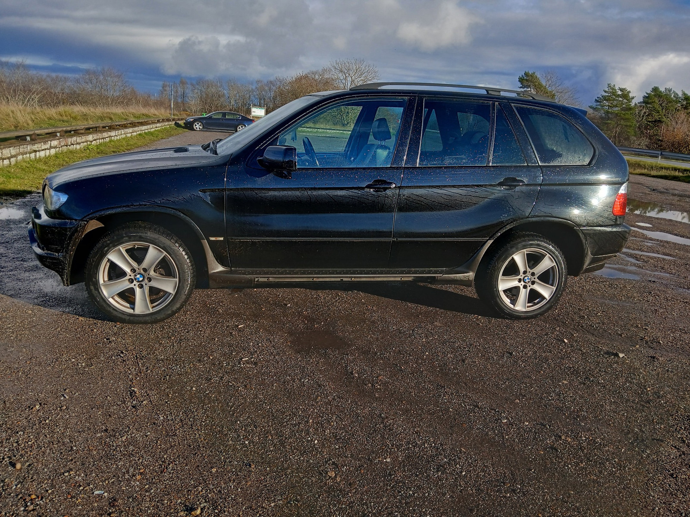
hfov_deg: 67.3
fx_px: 518
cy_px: 258
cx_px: 345
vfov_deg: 53.1
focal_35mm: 26
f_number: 1.8
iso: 20
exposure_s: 1/225
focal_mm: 3.98
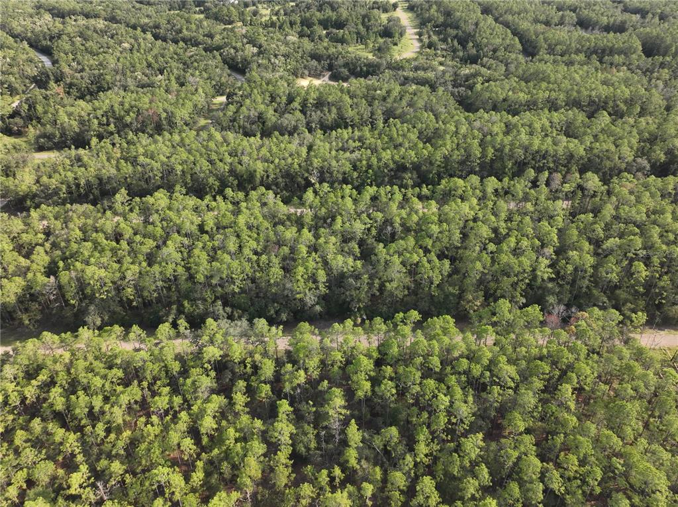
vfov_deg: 56.7
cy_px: 254
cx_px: 339
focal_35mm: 24
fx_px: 470
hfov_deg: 71.6
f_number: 2.8
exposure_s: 1/250
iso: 230
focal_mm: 12.29
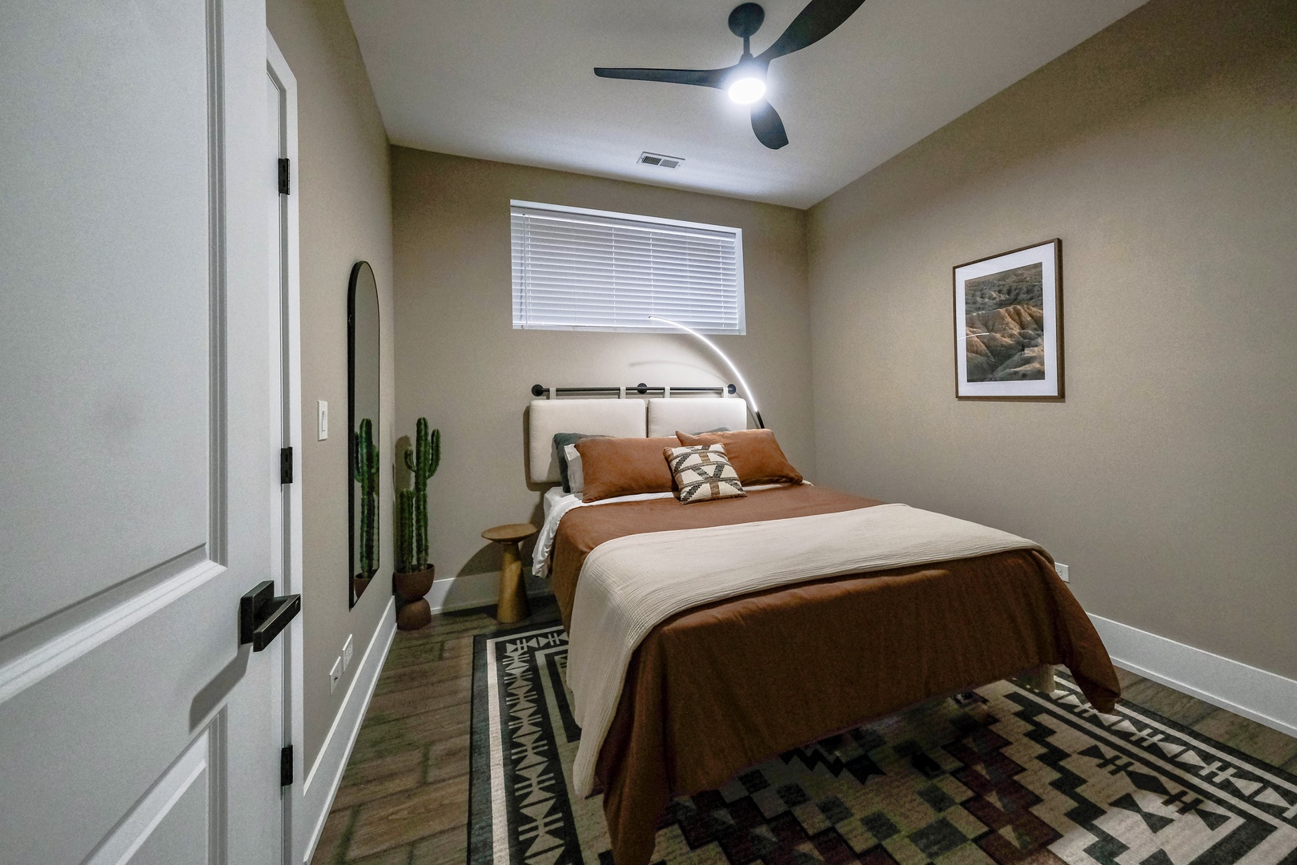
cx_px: 648
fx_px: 432
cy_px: 432
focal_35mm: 12
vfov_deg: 90.0
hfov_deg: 112.6
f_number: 4
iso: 1600
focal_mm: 8
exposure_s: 1/125
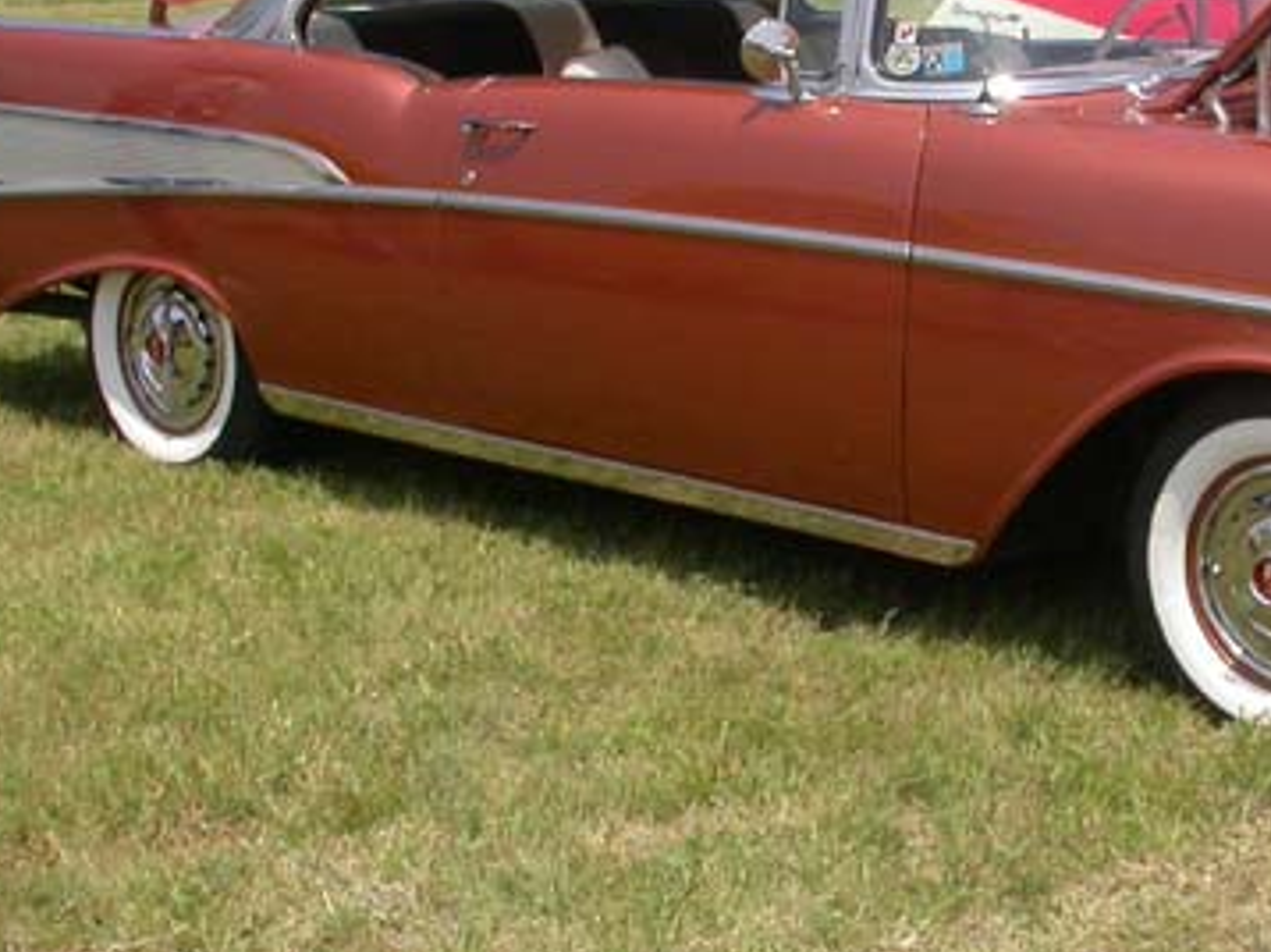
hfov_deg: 22.8
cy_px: 366
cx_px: 969
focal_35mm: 85
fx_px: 3119
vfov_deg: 17.3
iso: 100
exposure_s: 1/323
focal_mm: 7.85
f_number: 7.5
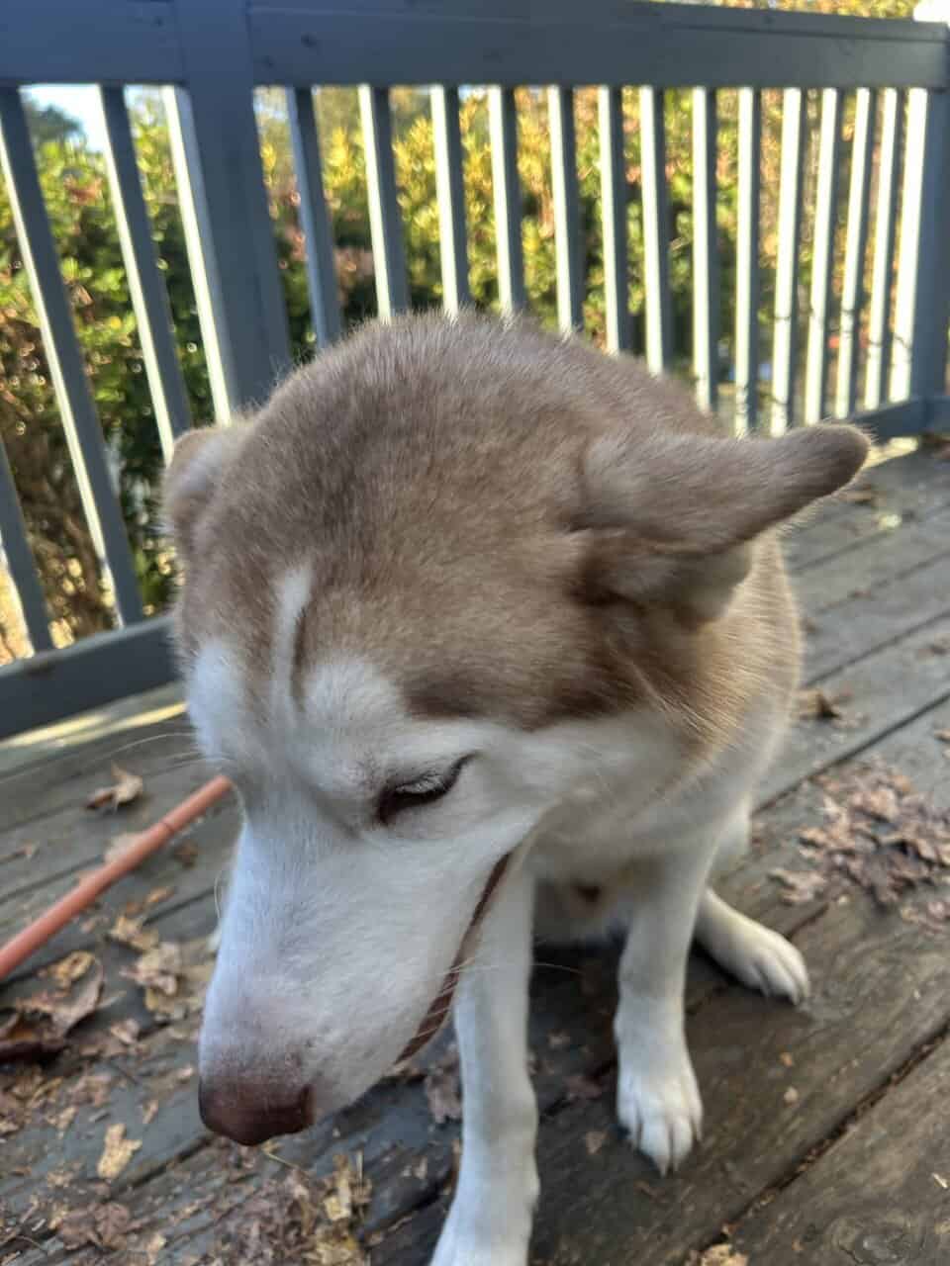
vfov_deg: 67.3
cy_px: 633
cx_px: 475
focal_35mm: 26
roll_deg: +7.6
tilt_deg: -20.5
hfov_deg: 53.1
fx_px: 951
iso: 40
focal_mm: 5.7
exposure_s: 1/162
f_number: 1.5
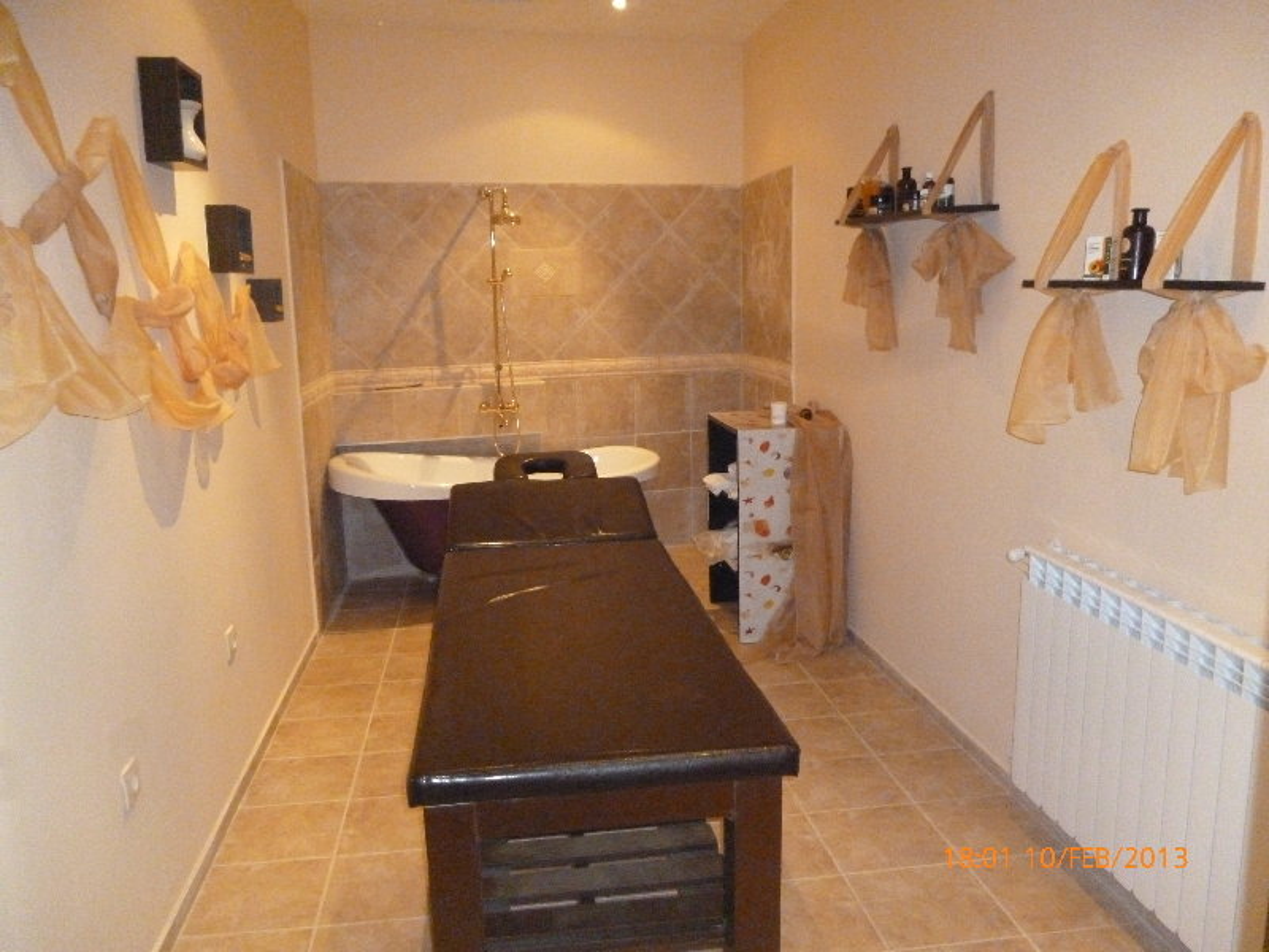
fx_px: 1026
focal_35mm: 28
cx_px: 634
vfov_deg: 49.7
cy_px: 476
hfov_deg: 63.4
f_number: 3.1
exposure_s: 1/60
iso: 1000
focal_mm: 5
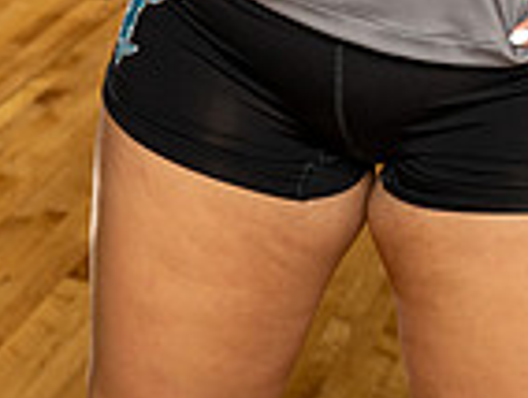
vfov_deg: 10.0
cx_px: 454
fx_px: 2093
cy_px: -424
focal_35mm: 137
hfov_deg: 14.3
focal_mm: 45
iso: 500
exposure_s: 1/250
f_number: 5.6
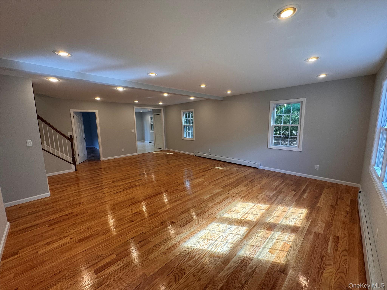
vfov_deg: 85.7
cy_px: 145
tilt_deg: -8.8
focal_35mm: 14
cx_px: 194
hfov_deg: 102.1
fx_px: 157
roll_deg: +0.5
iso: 160
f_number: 2.2
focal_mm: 2.22
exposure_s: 1/120
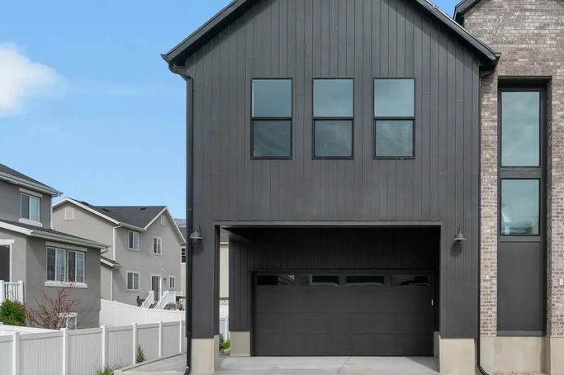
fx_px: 470
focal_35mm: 30
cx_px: 394
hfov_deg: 59.9
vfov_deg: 43.4
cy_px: 162
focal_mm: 20
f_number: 8
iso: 320
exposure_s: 1/640
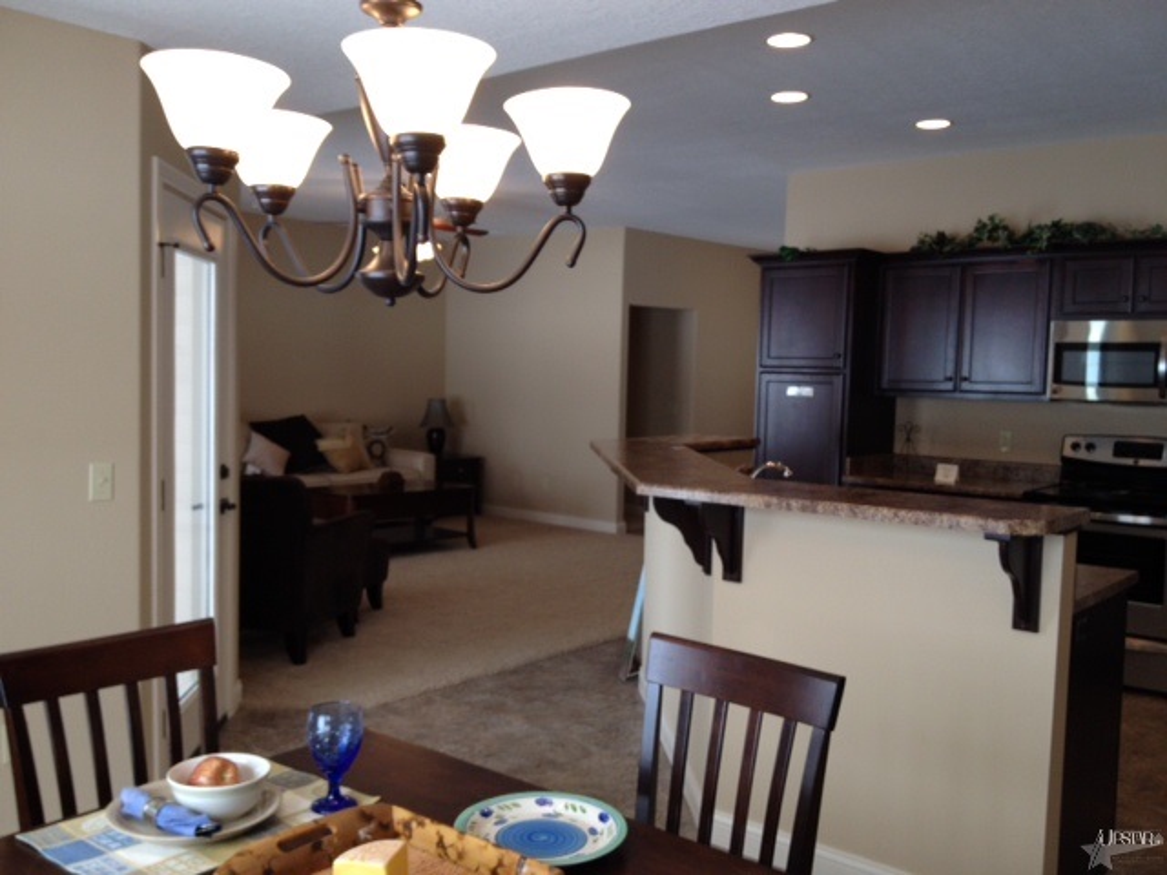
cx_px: 584
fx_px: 1180
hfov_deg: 52.6
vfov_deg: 40.7
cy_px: 438
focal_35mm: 35
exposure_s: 1/60
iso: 64
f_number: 2.4
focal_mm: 4.28
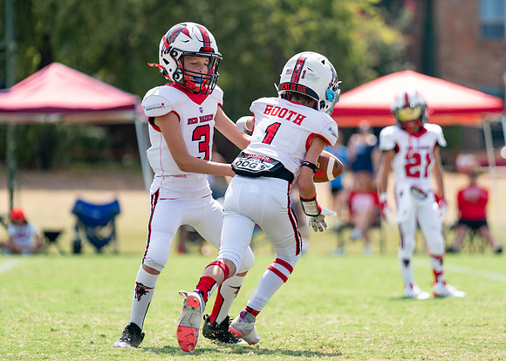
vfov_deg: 6.6
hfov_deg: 9.3
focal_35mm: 217
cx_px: 262
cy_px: 169
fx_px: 3118
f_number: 2.8
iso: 200
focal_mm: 180
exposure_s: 1/1250
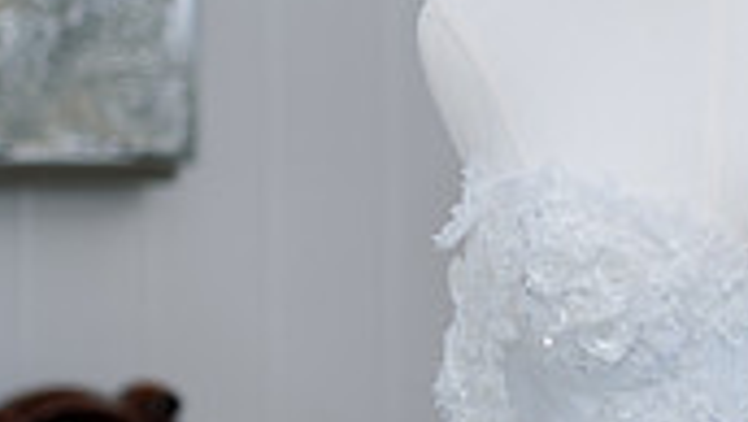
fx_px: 6212
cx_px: 1100
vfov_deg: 3.9
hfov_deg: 6.8
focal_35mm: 313
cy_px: 172
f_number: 2
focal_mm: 85
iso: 640
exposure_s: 1/200
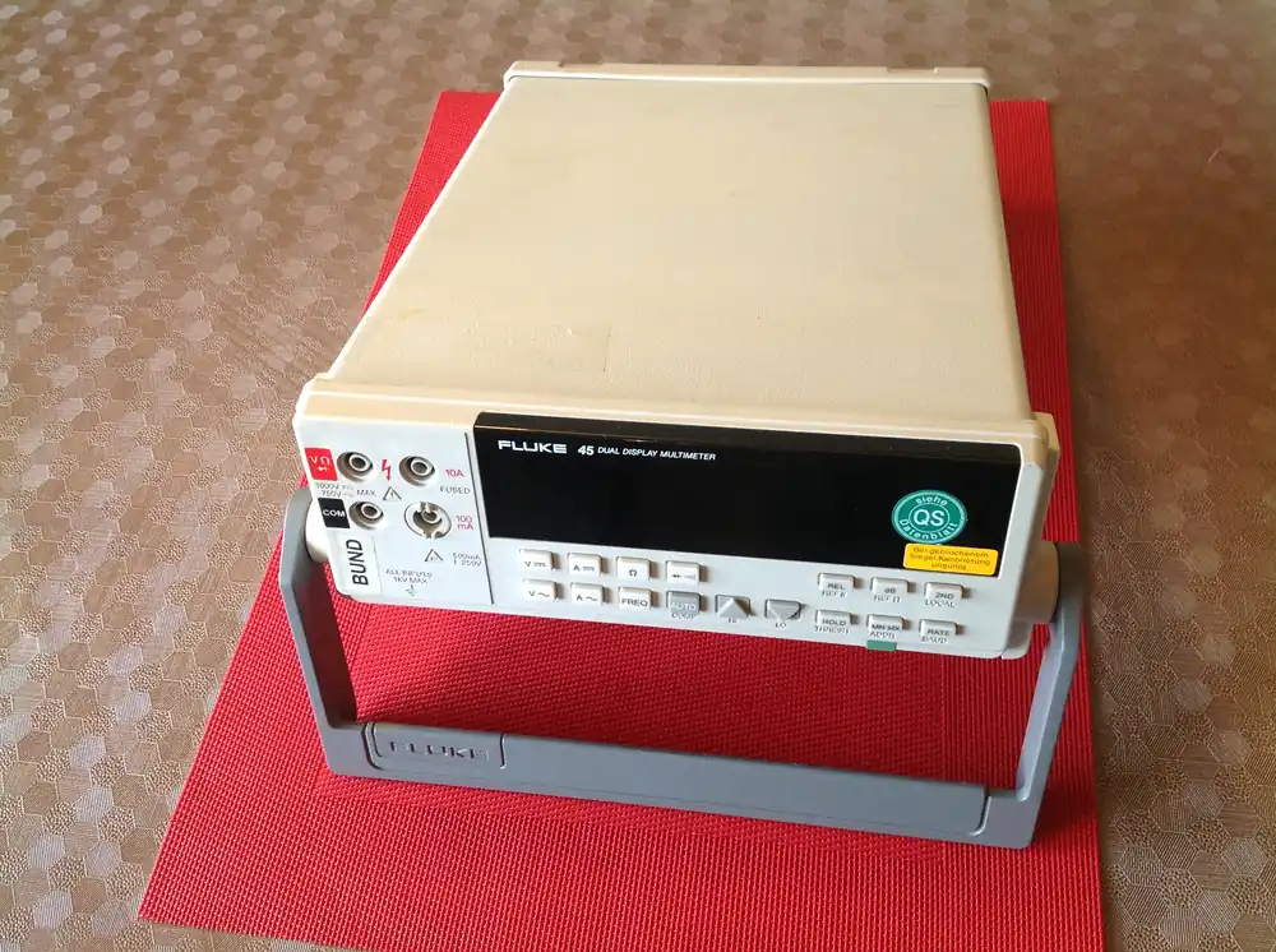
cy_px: 476
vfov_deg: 40.6
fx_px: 1288
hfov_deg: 52.7
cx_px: 638
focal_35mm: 35
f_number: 2.4
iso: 80
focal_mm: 4.28
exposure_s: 1/60
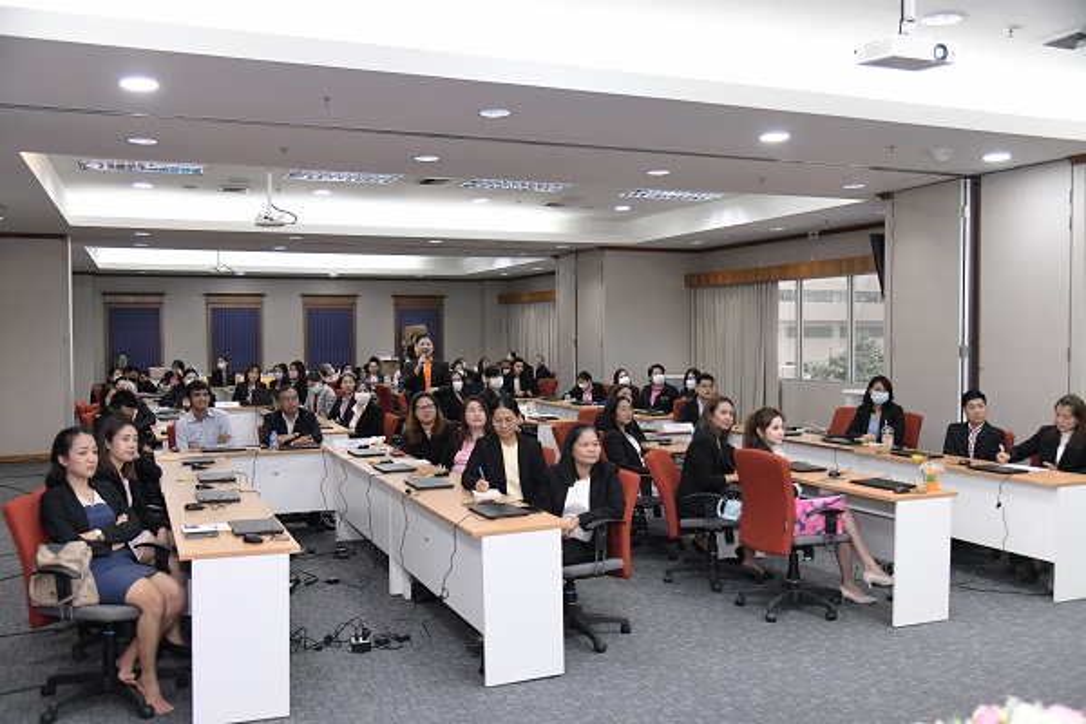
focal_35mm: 32
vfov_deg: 41.1
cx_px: 543
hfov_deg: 58.7
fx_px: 965
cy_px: 362
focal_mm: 32
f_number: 4.5
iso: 1600
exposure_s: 1/100
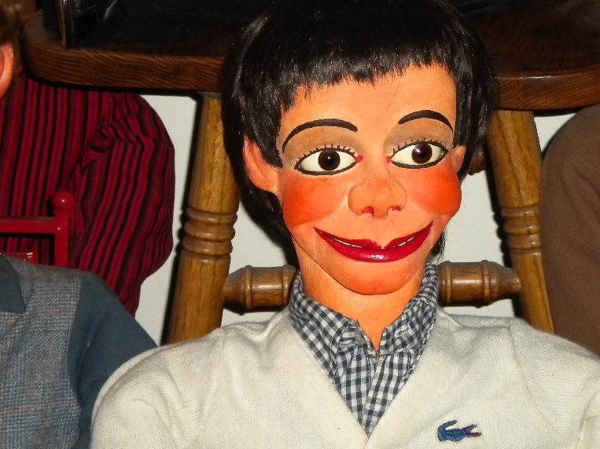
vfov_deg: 10.5
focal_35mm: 141
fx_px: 2444
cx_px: 353
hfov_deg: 14.0
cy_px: 173
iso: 400
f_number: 5.9
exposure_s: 1/60
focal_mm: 18.9
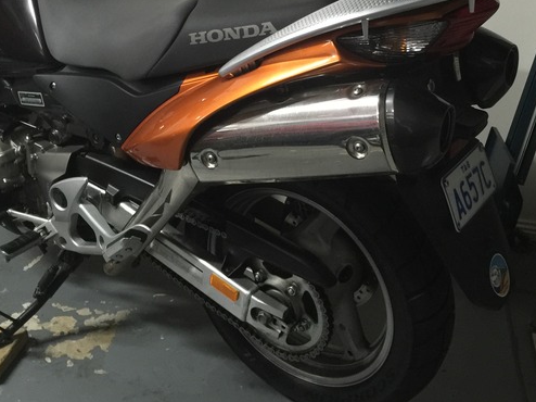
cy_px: 112
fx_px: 727
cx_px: 291
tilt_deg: -20.2
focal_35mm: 47
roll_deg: -2.5
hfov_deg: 40.4
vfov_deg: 30.5
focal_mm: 4.15
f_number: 2.2
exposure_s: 1/10
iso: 125
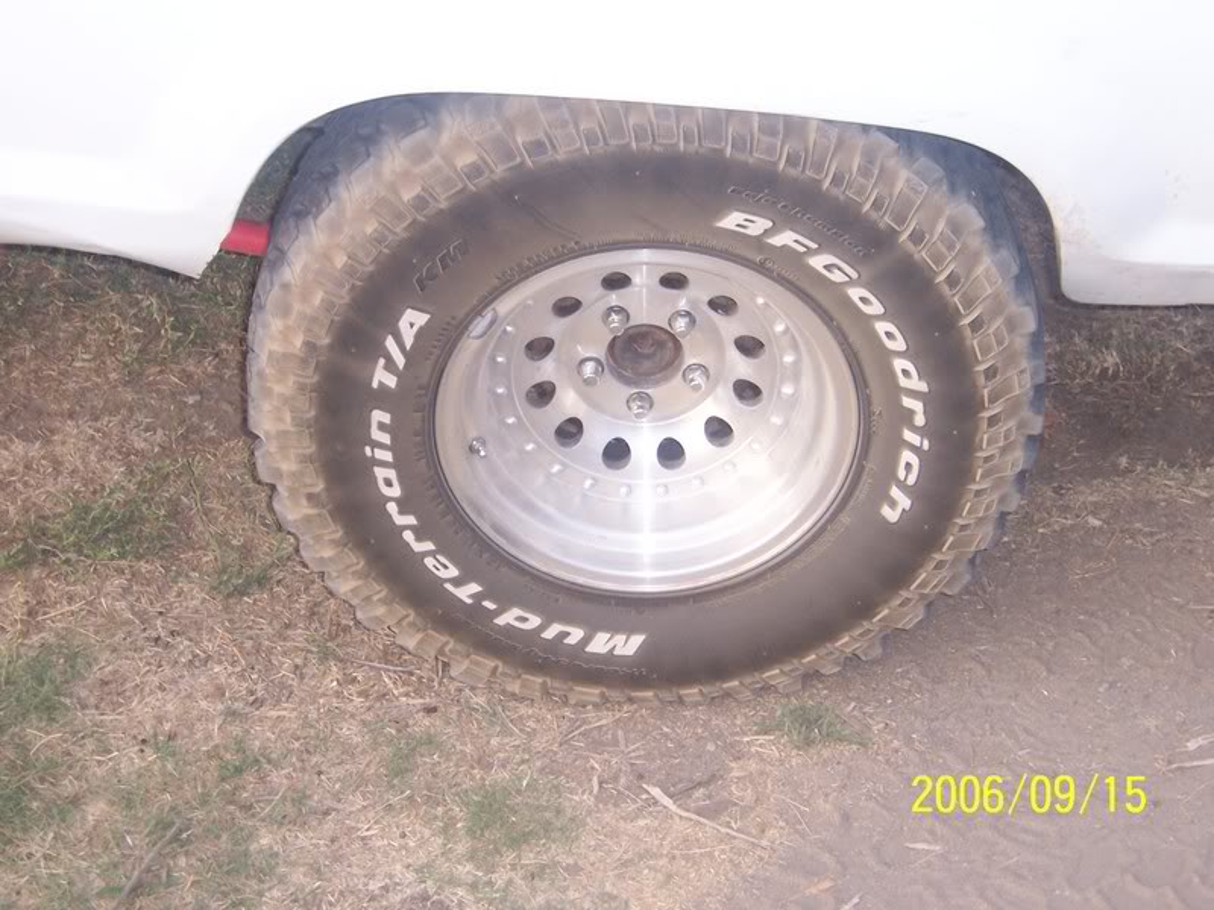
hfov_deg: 29.4
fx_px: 2315
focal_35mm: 66
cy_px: 455
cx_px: 607
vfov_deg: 22.3
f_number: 4
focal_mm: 11
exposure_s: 1/90
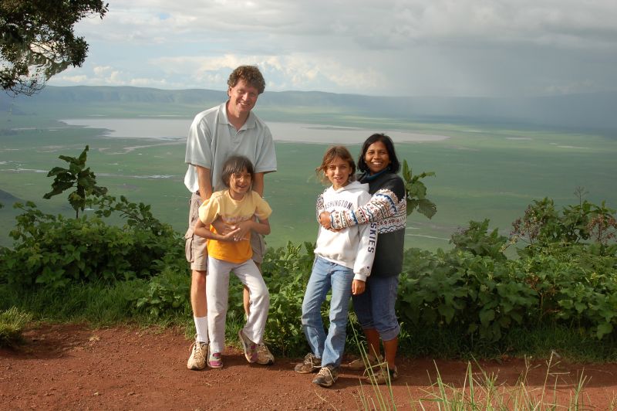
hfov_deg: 46.4
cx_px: 308
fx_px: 719
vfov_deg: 31.8
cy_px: 206
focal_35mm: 42
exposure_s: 1/250
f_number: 10
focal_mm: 28
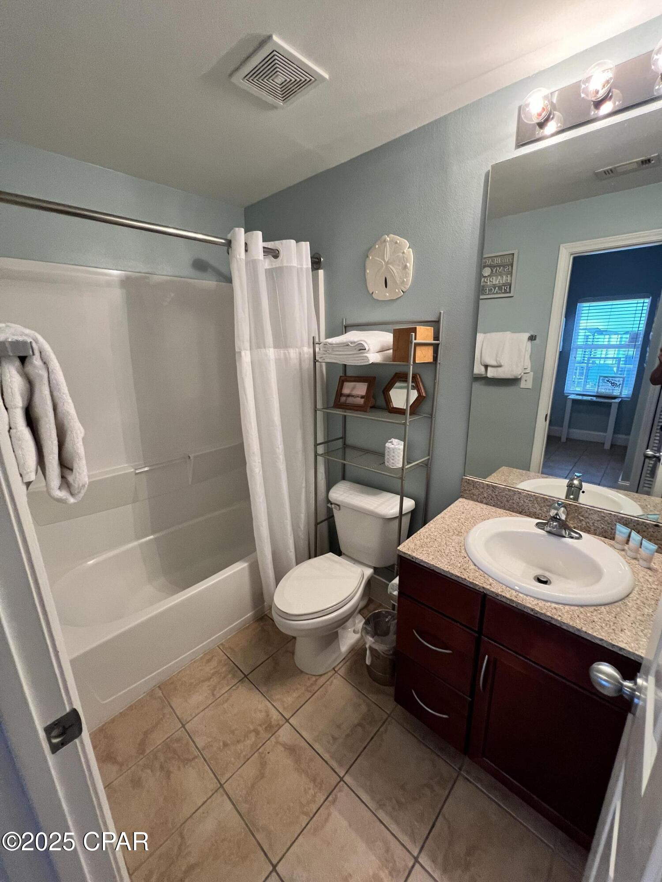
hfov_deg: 89.9
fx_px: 331
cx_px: 331
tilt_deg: -13.2
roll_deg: +2.1
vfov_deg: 106.2
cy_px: 441
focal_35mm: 13
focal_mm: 1.57
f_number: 1.8
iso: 250
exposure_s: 1/60
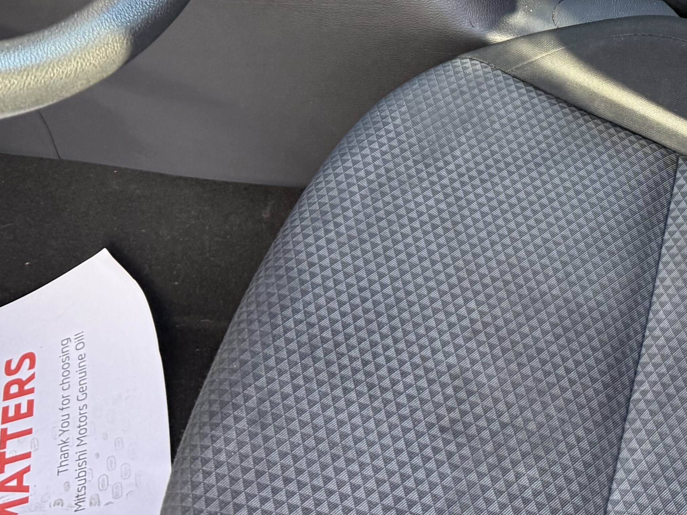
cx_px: 579
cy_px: -127
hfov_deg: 27.8
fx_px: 1350
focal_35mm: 68
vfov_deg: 20.1
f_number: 1.78
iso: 200
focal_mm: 6.76
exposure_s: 1/102
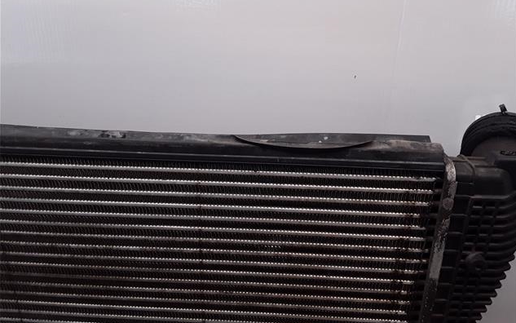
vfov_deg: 41.8
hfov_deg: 62.9
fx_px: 422
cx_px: 260
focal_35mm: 30
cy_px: 148
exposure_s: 1/226
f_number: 1.9
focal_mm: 2.91
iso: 100
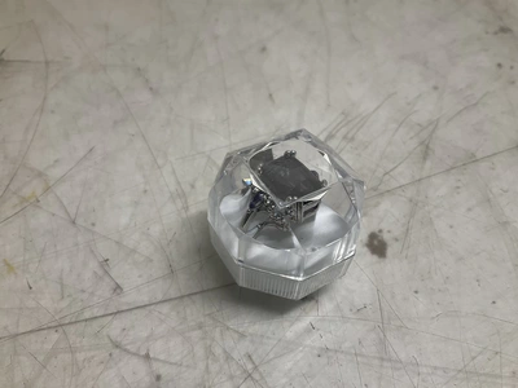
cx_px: 259
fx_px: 434
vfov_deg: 48.2
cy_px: 194
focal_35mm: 29
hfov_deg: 61.7
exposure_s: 1/120
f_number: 1.8
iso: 32
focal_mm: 3
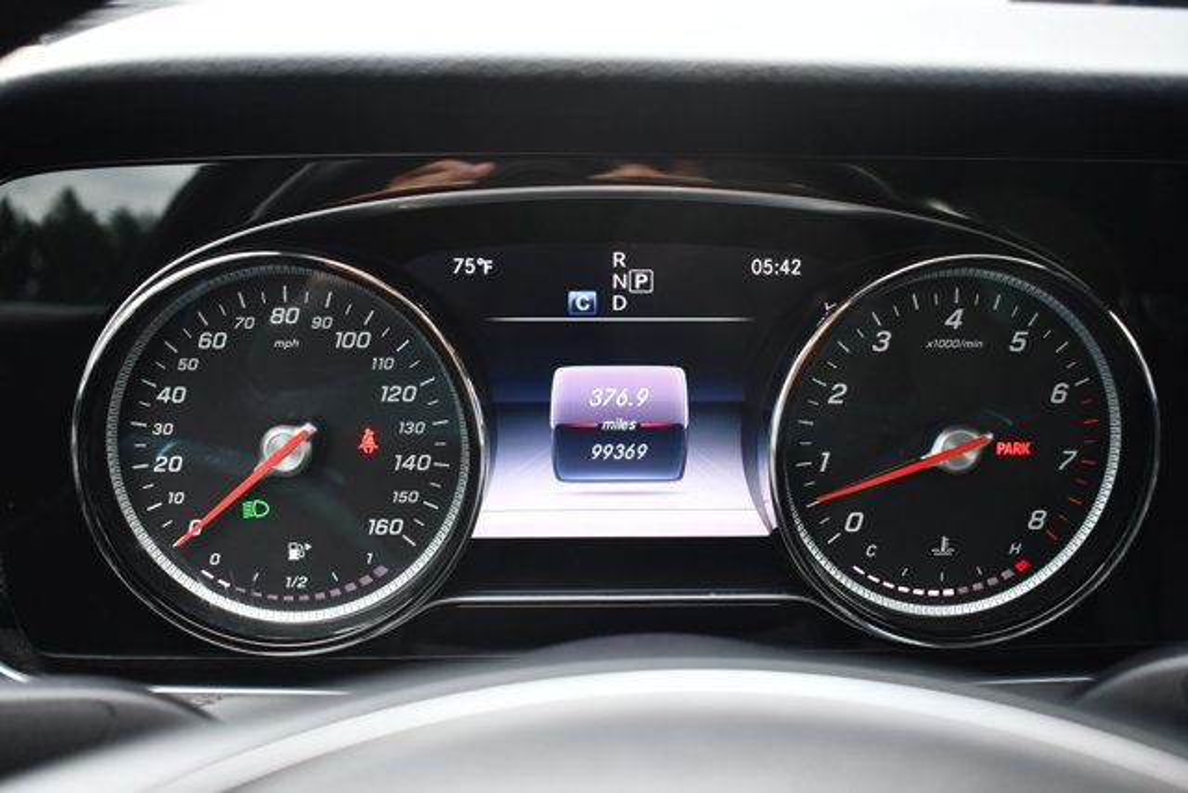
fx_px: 1188
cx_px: 594
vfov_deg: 36.9
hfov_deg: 53.1
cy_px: 396
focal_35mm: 36
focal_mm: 24
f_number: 3.8
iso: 1100
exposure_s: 1/125
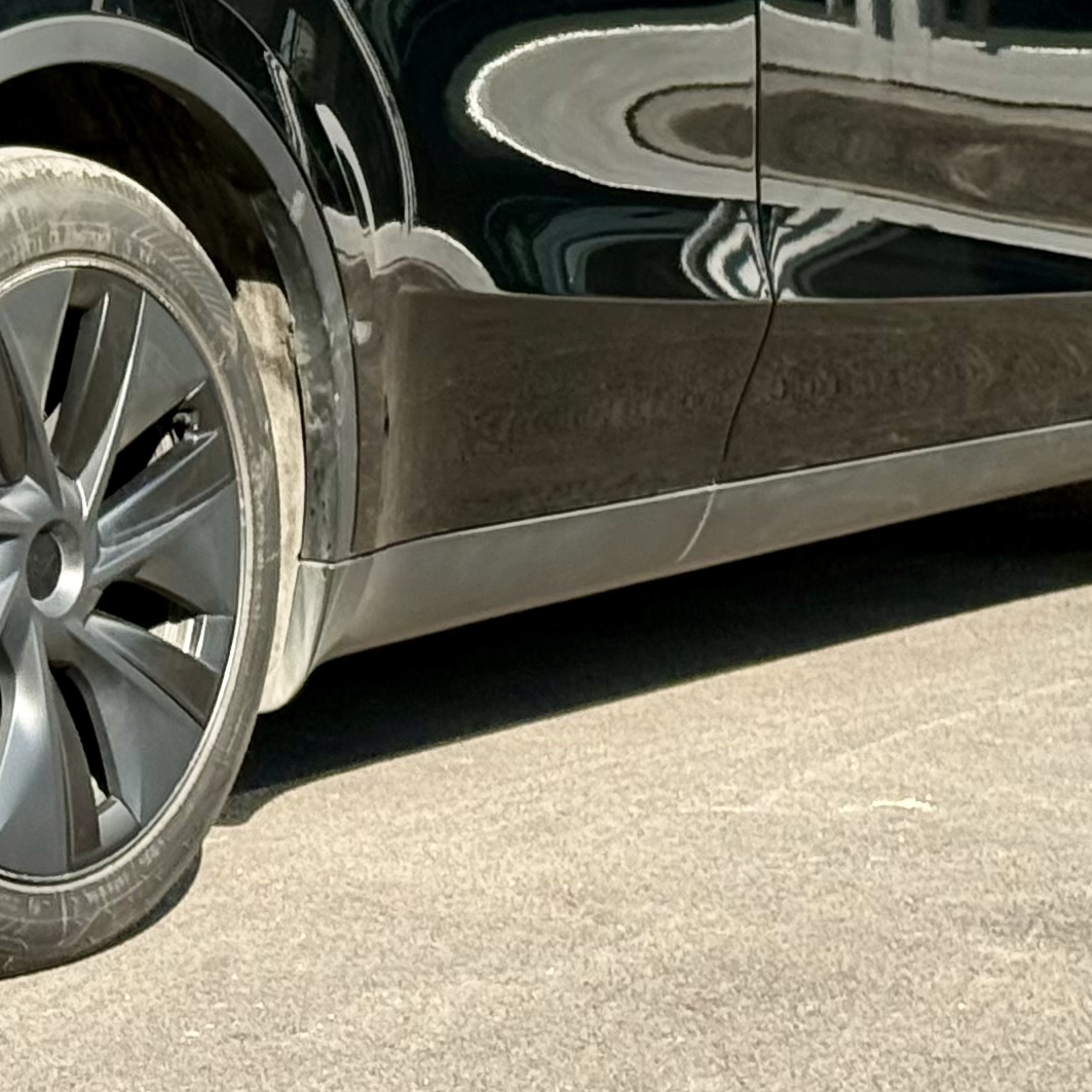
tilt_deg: +1.2
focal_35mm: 161
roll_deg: -1.1
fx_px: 5746
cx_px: -49
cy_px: -325
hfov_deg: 10.7
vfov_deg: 10.6
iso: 64
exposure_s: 1/1754
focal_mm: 6.76
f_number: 1.78
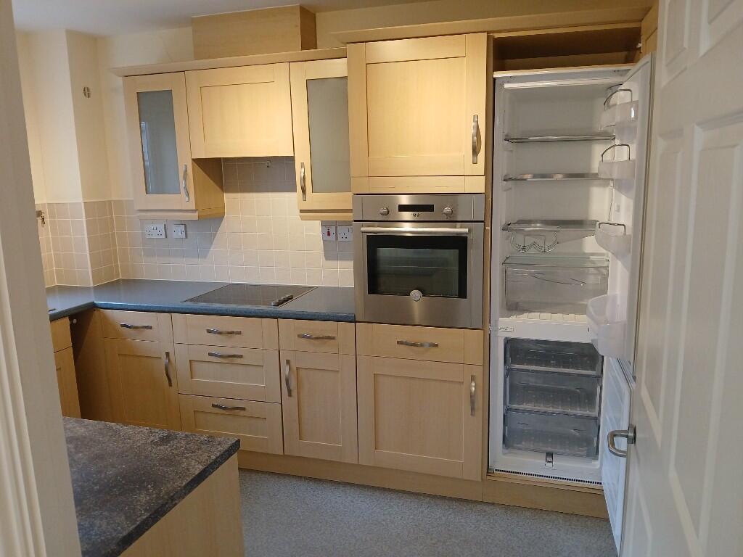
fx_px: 558
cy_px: 278
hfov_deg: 67.3
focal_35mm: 26
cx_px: 372
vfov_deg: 53.1
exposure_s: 1/50
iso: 160
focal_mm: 3.98
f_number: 1.8
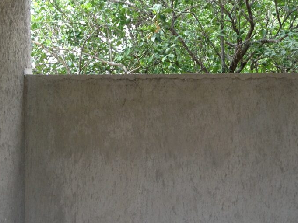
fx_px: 680
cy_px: 125
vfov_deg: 18.6
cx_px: 253
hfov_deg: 24.2
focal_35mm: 79
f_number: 2.4
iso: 50
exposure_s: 1/136
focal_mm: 4.28
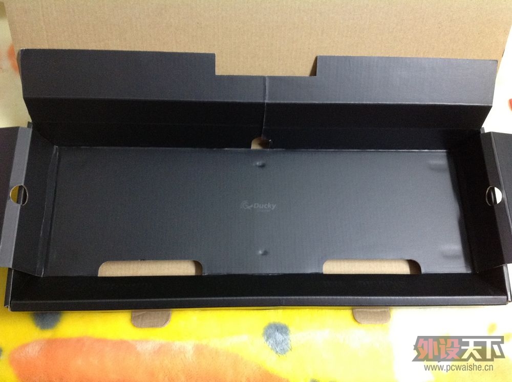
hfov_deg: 52.7
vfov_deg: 40.6
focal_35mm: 35
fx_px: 517
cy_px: 191
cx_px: 256
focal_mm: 4.28
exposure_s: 1/17
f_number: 2.4
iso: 400
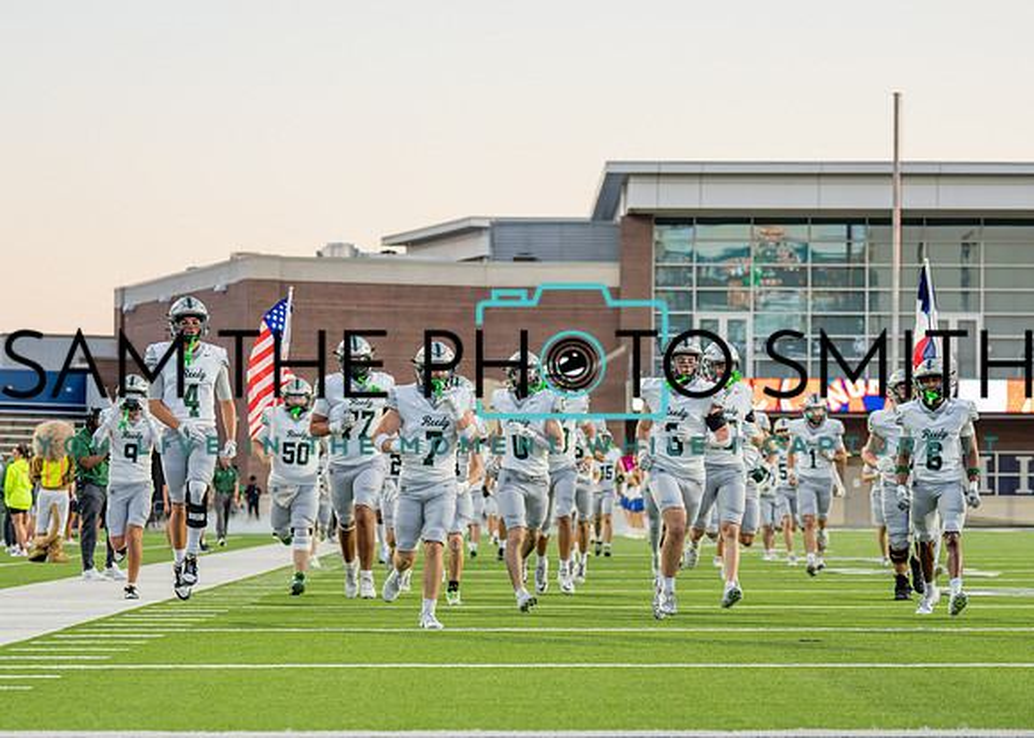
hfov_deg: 18.0
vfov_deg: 12.9
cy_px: 440
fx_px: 3258
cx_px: 517
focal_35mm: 111
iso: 1250
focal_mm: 70
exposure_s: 1/1600
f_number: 2.8
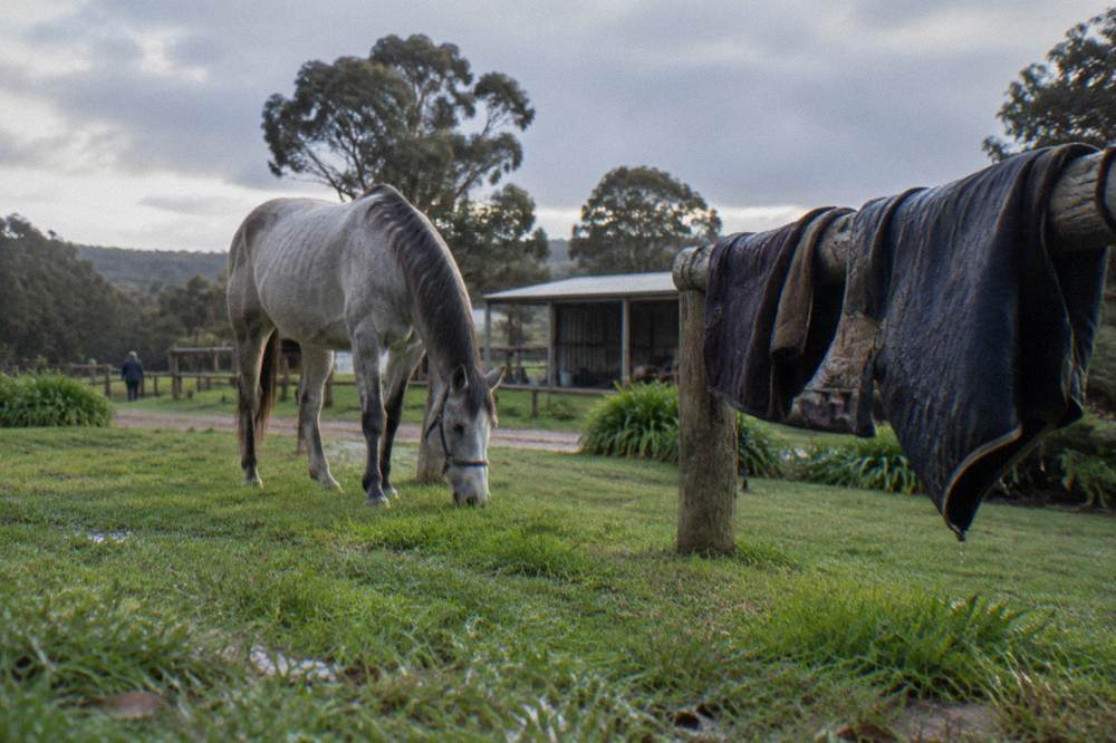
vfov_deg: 33.4
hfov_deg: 48.5
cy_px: 372
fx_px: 1240
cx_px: 558
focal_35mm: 40
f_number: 11
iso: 400
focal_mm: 40
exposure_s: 1/200
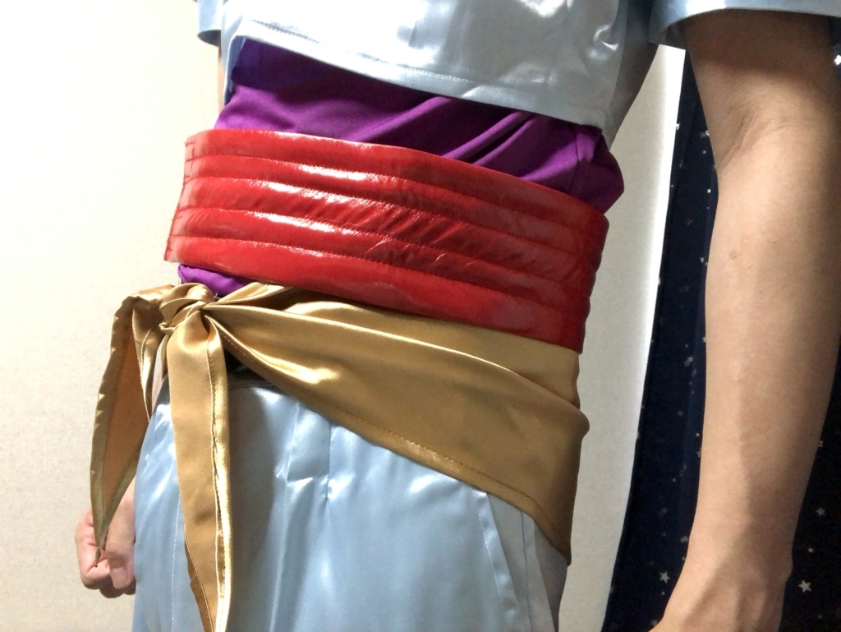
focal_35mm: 32
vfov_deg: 44.2
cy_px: 316
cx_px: 420
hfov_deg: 56.8
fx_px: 778
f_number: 2.2
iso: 500
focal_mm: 2.87
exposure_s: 1/20
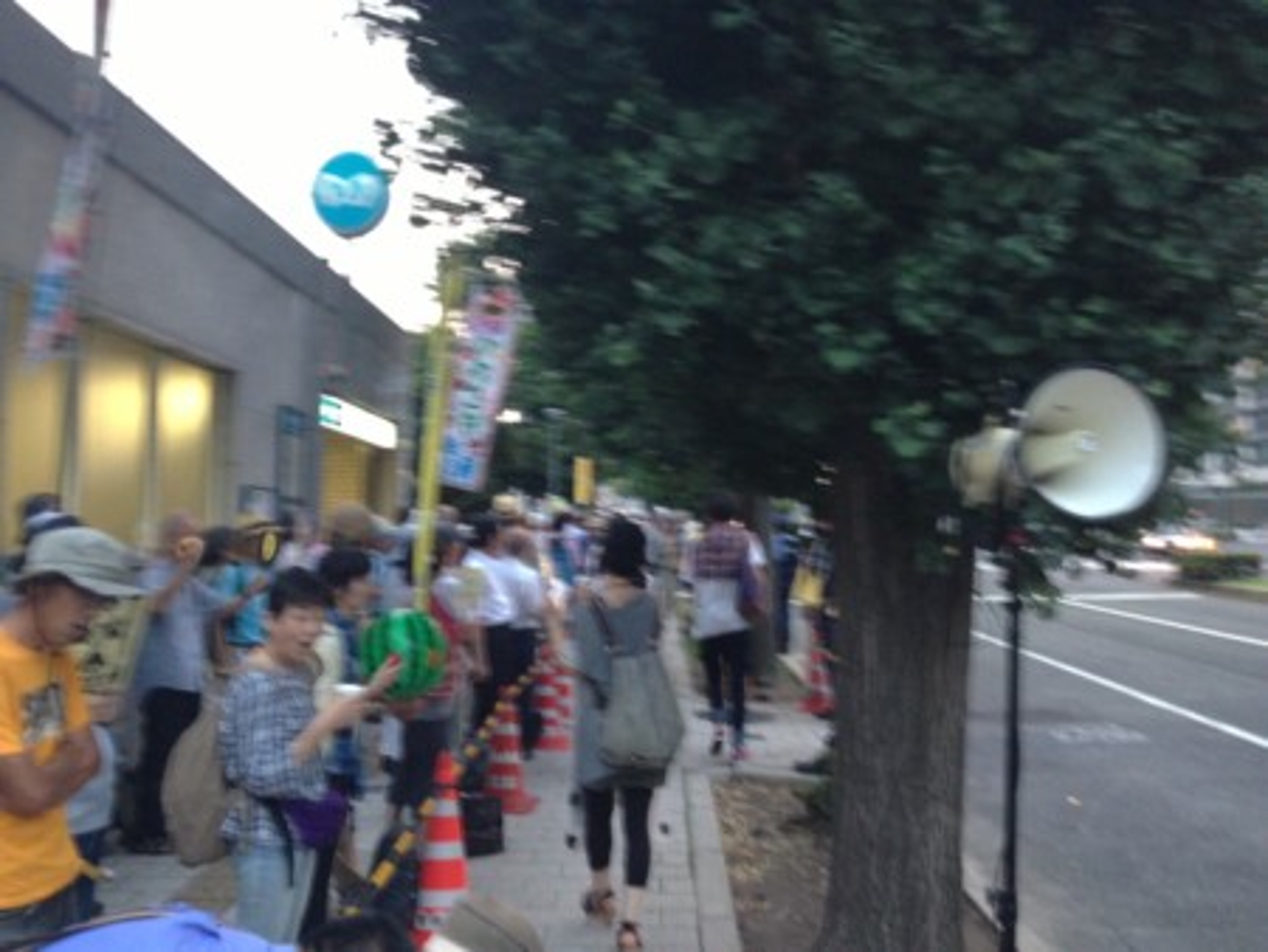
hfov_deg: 55.3
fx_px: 1209
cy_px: 476
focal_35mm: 33
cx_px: 634
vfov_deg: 43.0
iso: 250
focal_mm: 4.13
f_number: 2.4
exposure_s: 1/20
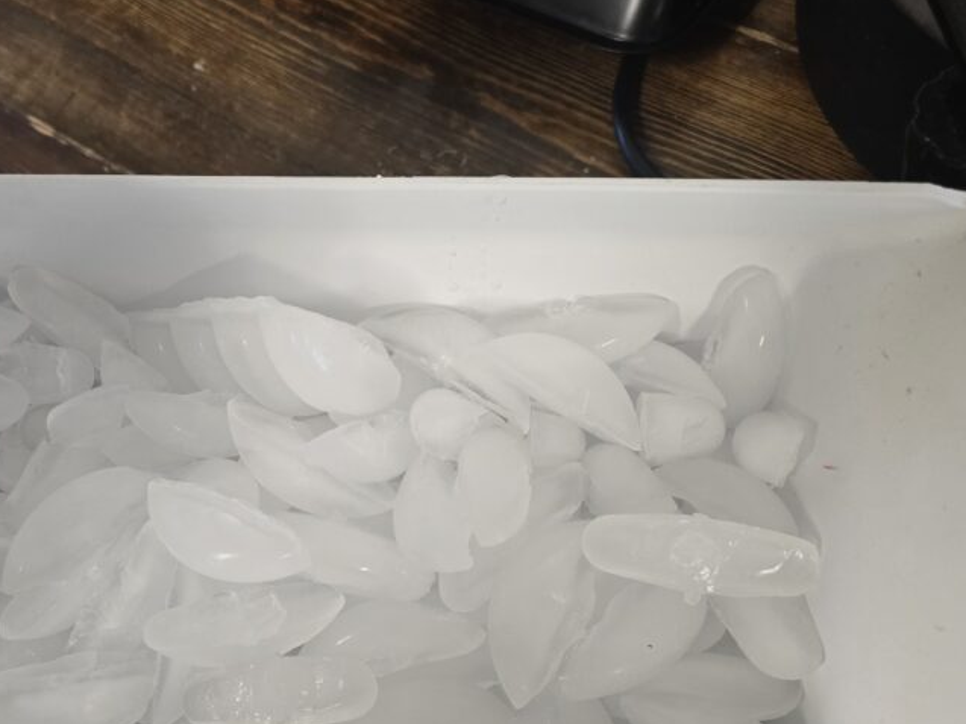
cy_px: 452
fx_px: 1032
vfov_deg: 38.4
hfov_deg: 49.0
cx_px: 299
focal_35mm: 37
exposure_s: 1/120
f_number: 1.7
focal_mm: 6.3
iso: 500
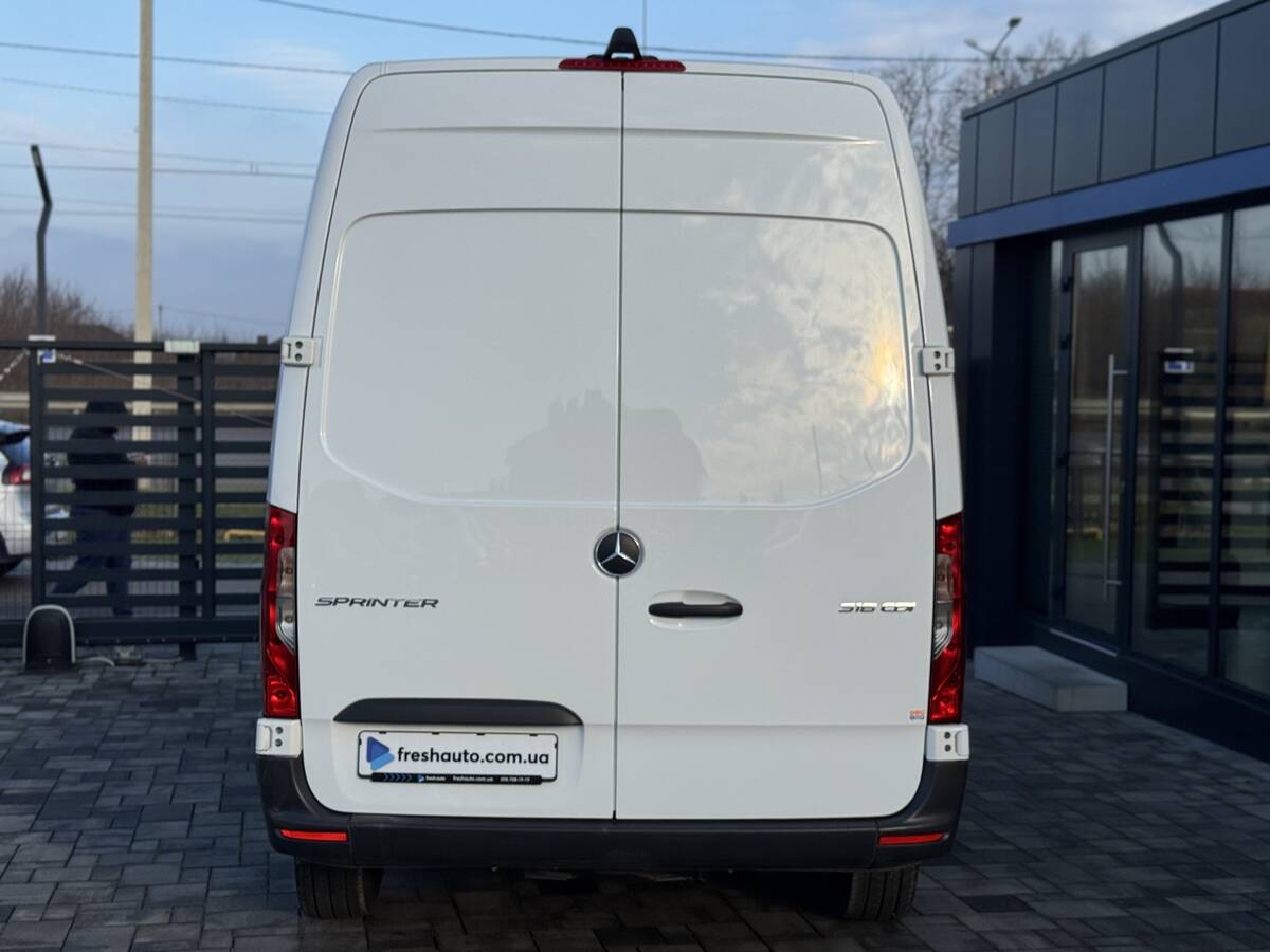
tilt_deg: -2.4
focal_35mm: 48
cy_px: 476
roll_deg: -0.3
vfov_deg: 30.3
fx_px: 1761
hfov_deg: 39.7
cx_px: 635
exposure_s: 1/3817
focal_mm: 6.76
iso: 64
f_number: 1.78
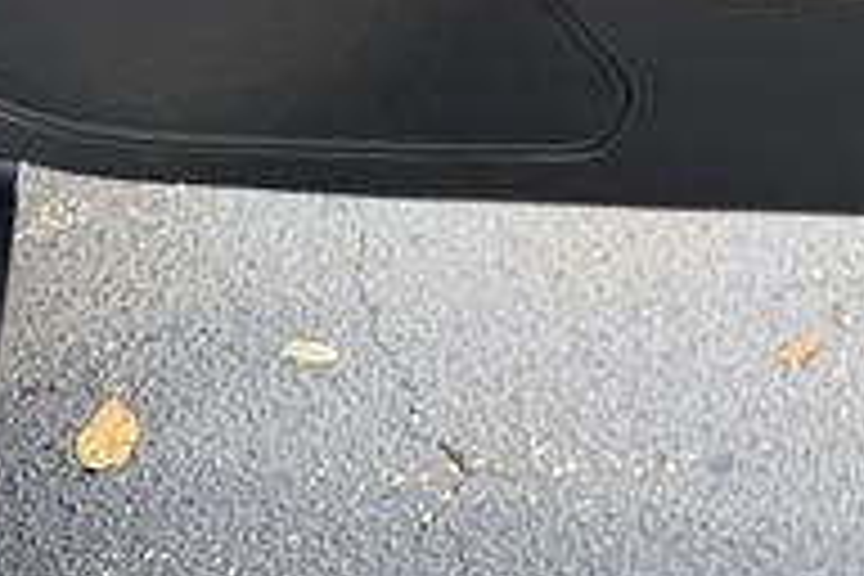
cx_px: 1017
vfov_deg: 14.7
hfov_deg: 22.7
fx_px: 1992
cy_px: -410
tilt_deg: -16.0
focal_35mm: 83
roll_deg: +3.9
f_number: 1.78
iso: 100
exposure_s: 1/450
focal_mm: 6.76
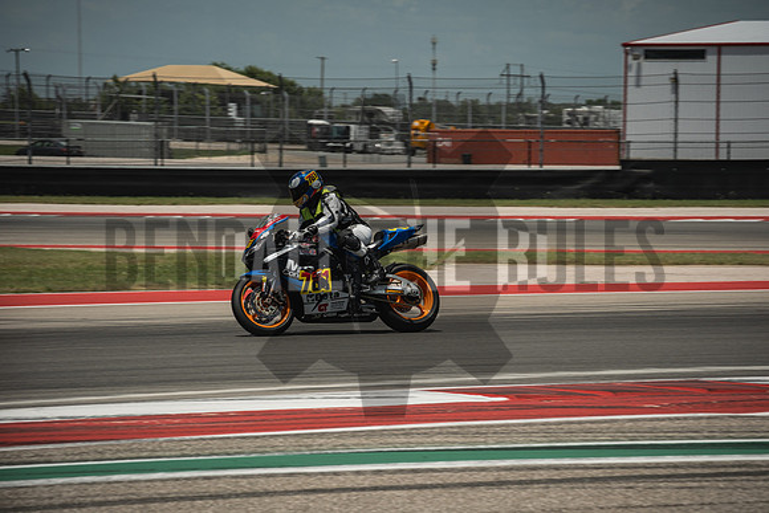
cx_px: 384
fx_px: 4252
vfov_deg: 6.9
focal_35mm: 199
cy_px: 256
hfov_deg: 10.3
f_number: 8
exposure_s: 1/400
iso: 160
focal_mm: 132.9
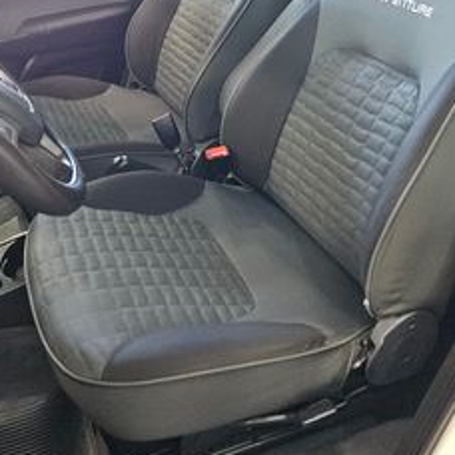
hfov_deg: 40.0
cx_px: 200
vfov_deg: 39.0
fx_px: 625
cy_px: 116
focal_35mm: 42
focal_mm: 5.4
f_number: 1.8
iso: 800
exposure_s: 1/120
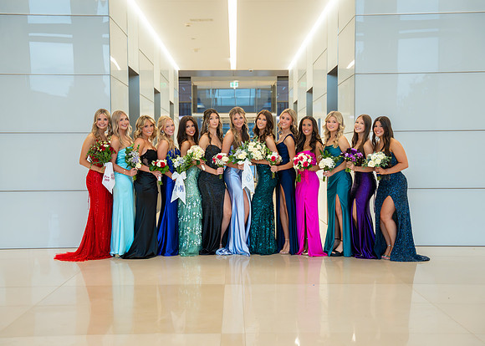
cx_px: 237
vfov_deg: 30.8
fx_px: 628
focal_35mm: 46
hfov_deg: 42.3
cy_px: 173
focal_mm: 42.4
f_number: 2.8
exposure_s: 1/400
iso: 2000
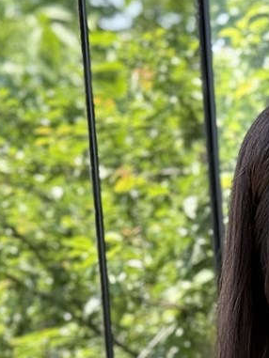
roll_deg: +3.4
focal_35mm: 168
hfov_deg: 8.6
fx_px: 1740
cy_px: 623
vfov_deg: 11.0
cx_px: 420
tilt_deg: -17.8
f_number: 1.78
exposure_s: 1/162
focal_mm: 6.76
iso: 64
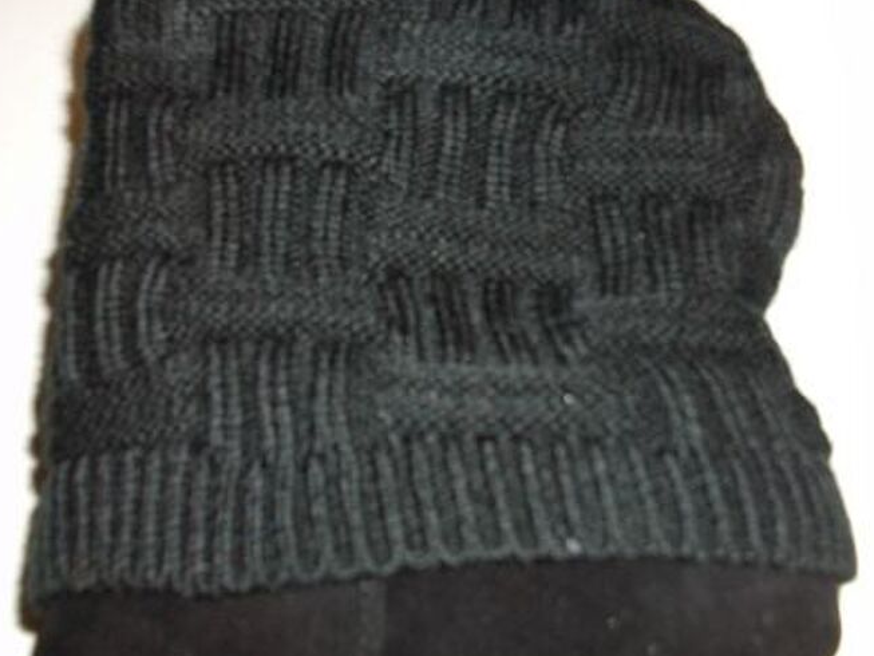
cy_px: 363
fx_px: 1237
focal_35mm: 49
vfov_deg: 29.7
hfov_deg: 38.9
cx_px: 415
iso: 125
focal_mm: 5.7
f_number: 2.9
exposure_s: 1/40
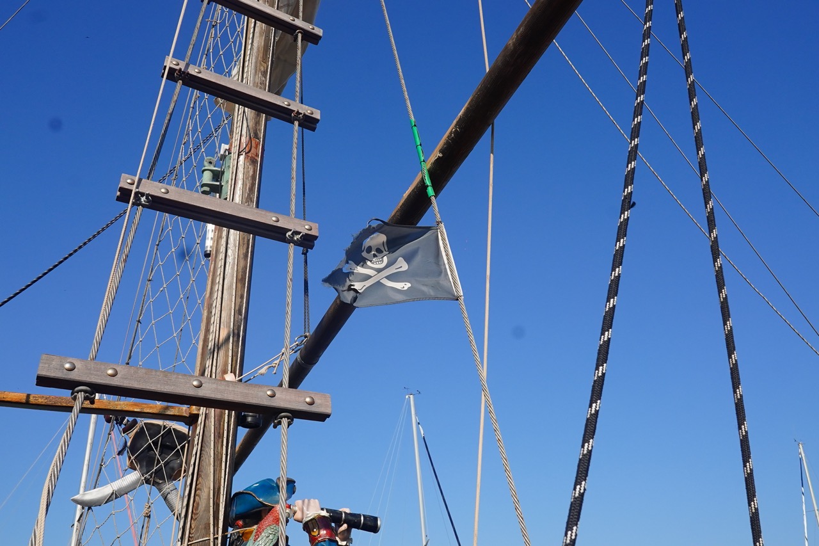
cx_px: 410
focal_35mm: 30
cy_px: 273
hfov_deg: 61.9
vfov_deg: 43.6
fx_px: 682
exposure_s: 1/2500
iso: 800
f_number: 9
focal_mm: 20
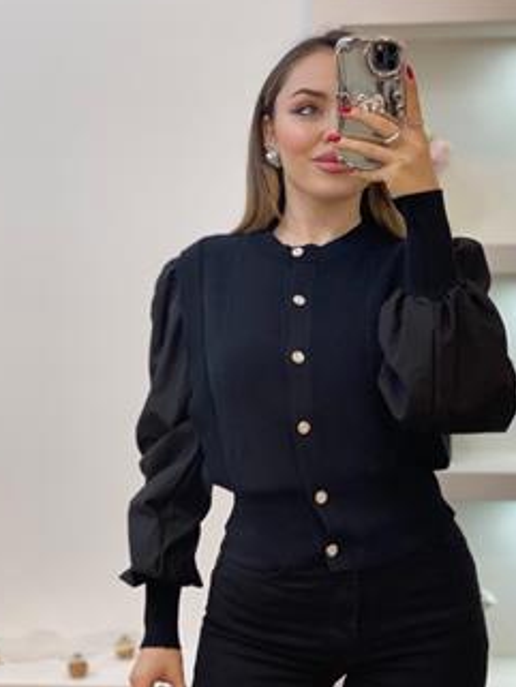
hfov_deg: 21.9
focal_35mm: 67
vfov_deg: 29.0
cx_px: 302
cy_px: 344
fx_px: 1331
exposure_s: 1/100
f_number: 2
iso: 100
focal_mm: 6
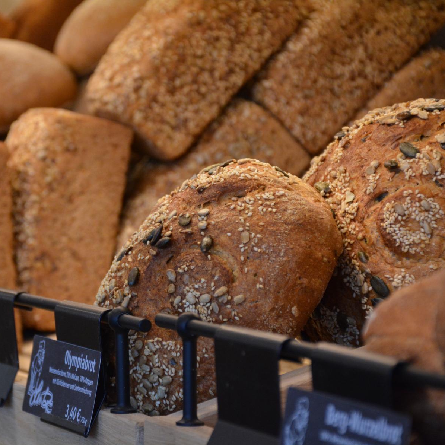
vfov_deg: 9.1
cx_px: 123
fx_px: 2792
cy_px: 223
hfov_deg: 9.1
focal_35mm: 192
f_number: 5.6
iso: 2000
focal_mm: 100
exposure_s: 1/200
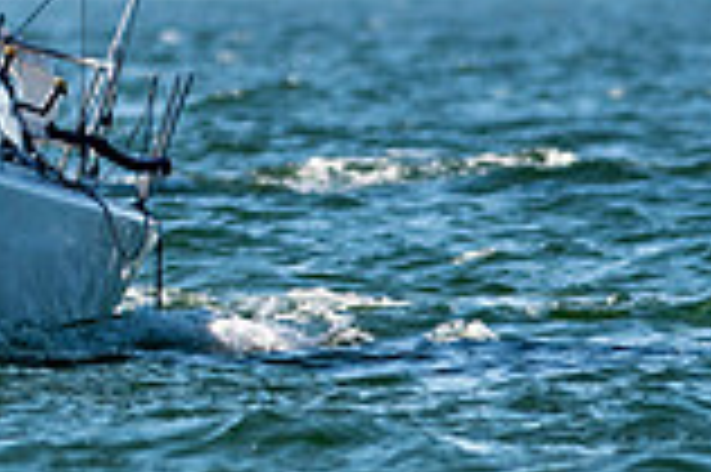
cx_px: -334
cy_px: -90
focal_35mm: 1988
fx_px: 39222
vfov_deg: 0.7
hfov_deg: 1.0
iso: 250
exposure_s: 1/3200
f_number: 5
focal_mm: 300
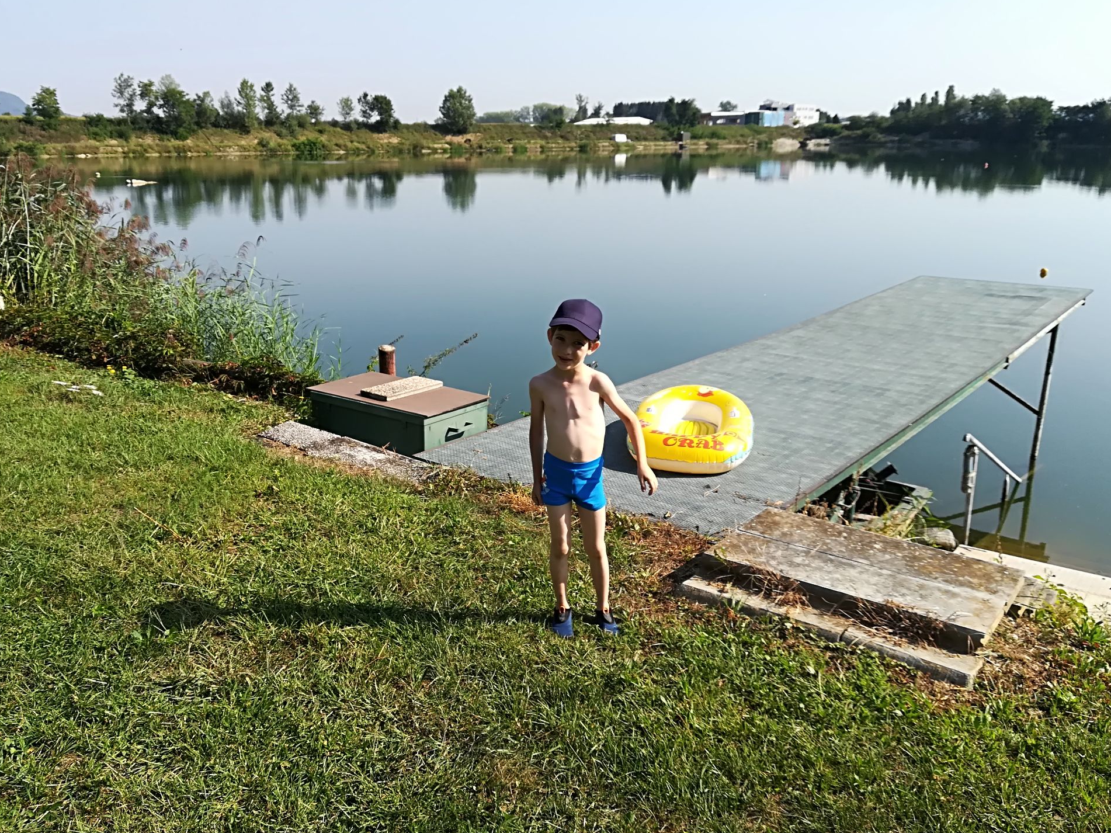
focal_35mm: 28
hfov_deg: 63.4
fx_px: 899
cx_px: 534
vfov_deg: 49.7
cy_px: 414
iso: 50
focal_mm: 3.83
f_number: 2.2
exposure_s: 1/686
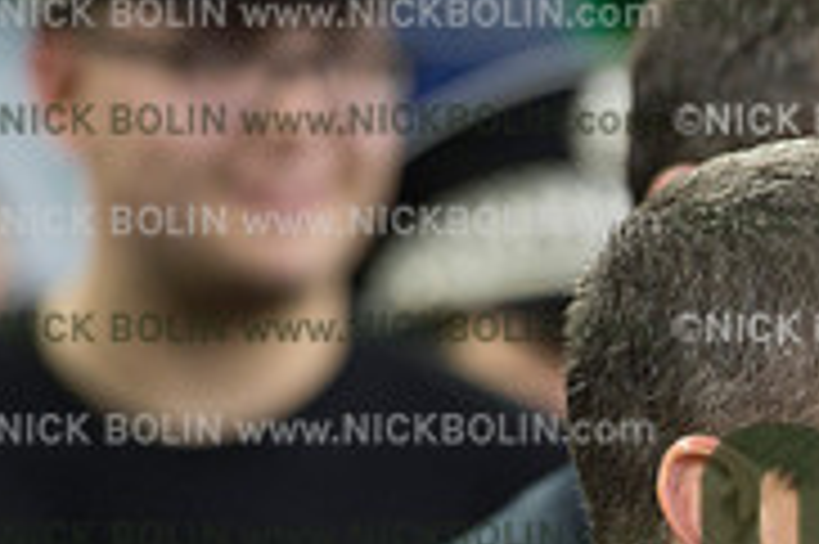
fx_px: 14478
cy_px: 638
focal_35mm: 637
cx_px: 1017
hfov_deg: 3.2
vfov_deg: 2.2
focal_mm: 200
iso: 2500
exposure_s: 1/1250
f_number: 3.5
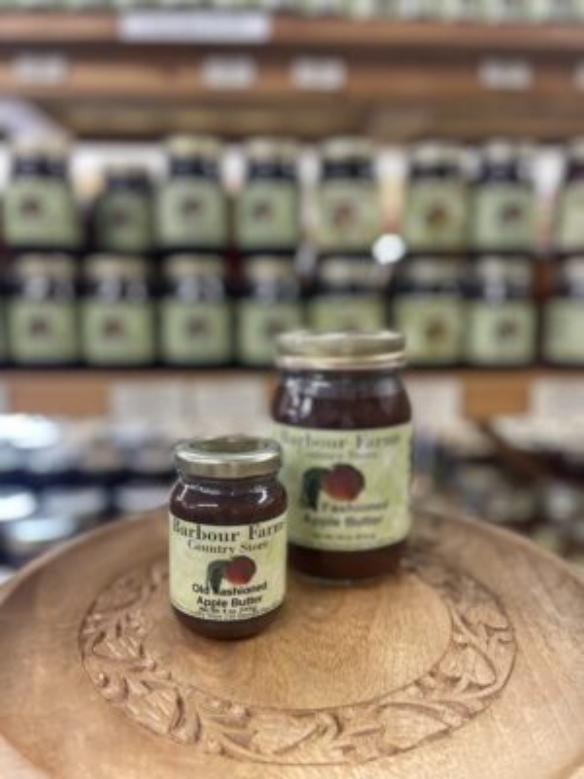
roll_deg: +0.5
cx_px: 292
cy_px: 390
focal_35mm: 26
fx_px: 585
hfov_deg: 53.1
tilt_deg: -8.8
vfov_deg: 67.3
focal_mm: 5.1
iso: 125
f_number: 1.6
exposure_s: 1/60
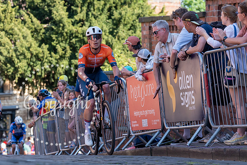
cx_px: 80
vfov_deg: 7.8
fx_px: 1208
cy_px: 89
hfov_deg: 11.7
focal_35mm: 176
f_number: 3.5
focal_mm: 94
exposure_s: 1/1000
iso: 320
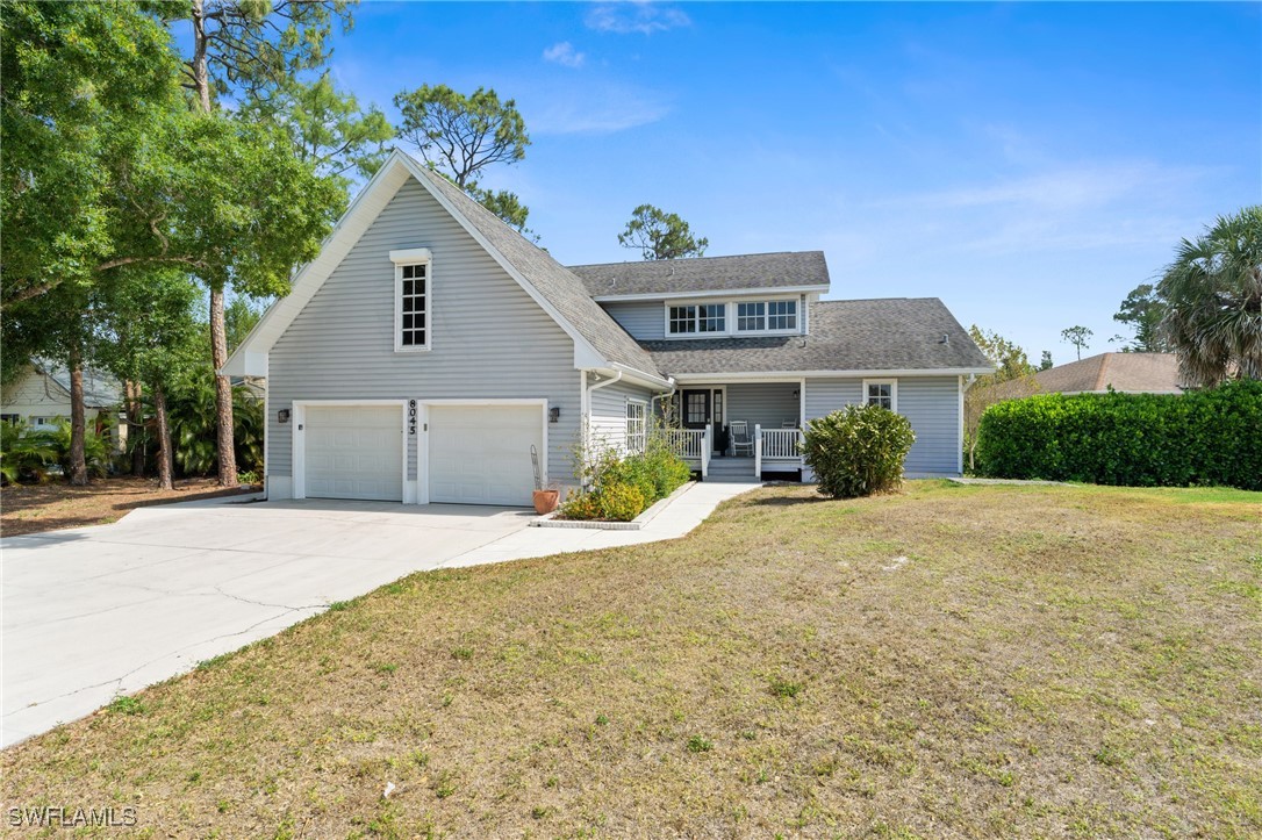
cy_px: 420
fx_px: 631
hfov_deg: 90.0
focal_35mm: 18
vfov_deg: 67.3
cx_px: 631
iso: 400
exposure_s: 1/250
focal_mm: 18
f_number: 9
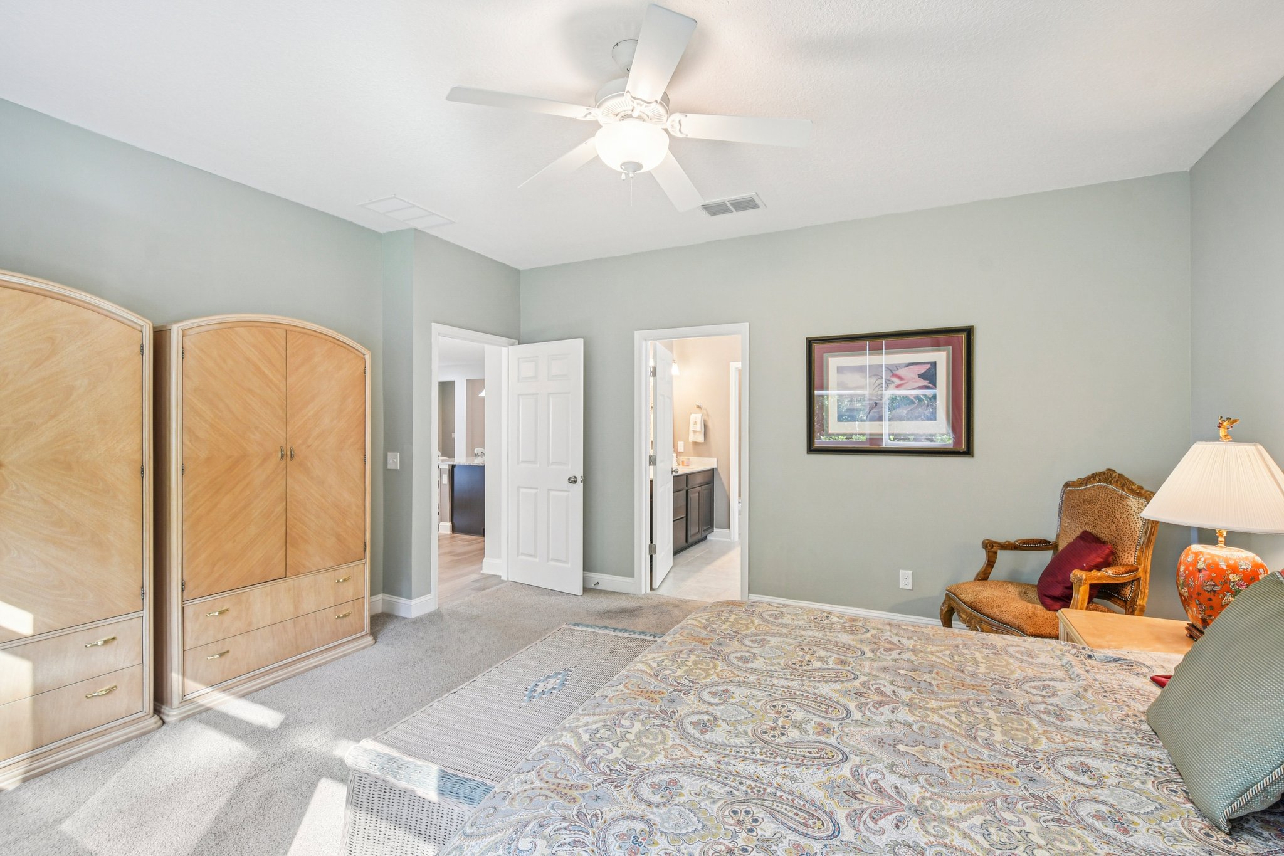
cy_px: 428
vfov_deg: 77.3
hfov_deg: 100.4
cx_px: 642
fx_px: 535
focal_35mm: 15
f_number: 8
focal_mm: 10
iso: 400
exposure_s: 1/5
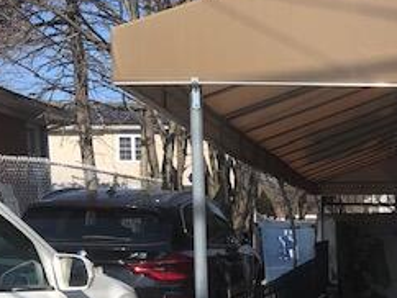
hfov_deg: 25.0
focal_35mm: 74
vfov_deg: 19.0
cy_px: 342
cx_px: 397
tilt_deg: -7.6
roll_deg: +0.2
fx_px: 850
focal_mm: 3.99
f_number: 1.8
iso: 20
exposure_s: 1/2433
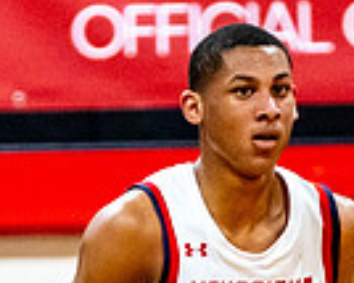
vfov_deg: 1.2
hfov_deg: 1.5
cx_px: 239
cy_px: 567
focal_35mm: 1252
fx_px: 13108
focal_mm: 200
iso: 3200
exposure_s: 1/1250
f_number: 2.8
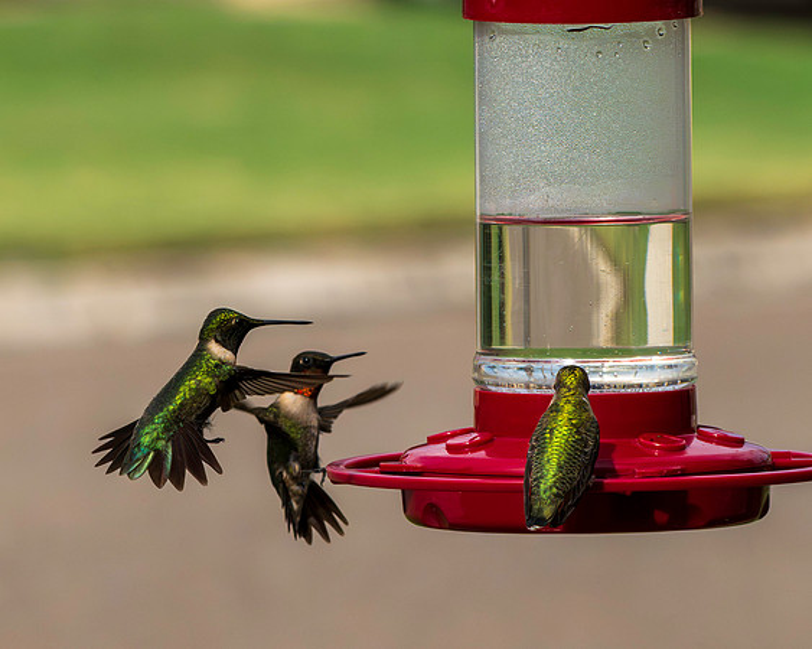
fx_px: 11264
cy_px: -26
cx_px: -3
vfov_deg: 3.3
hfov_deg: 4.1
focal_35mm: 469
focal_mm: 180
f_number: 10
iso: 3200
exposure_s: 1/4000
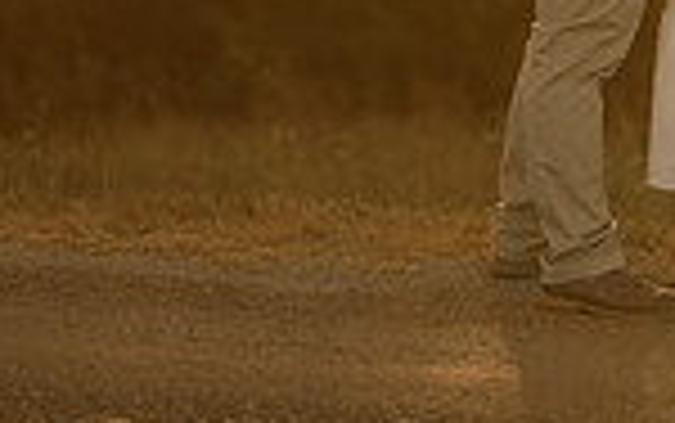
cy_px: -526
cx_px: 655
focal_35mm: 259
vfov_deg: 5.0
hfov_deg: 8.1
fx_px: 4768
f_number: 1.4
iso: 50
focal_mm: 85
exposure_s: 1/1250
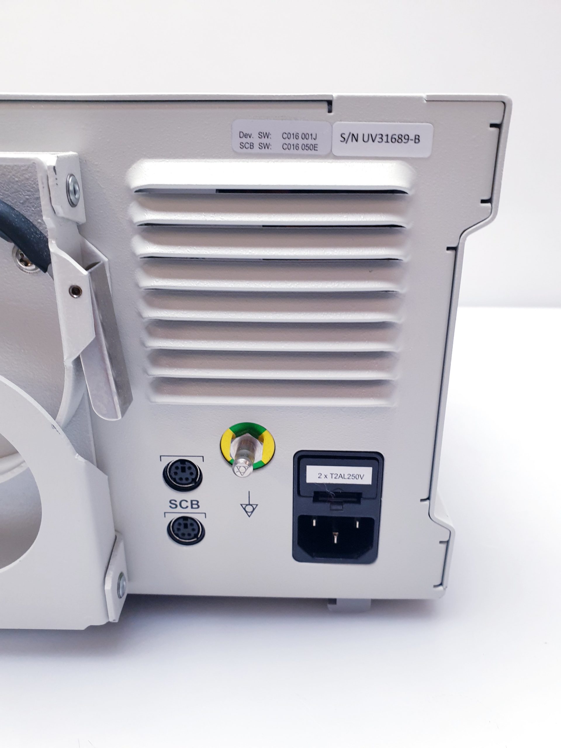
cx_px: 280
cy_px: 374
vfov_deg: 67.3
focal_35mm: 26
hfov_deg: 53.1
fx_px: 562
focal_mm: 4.3
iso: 250
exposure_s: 1/100
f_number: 2.4
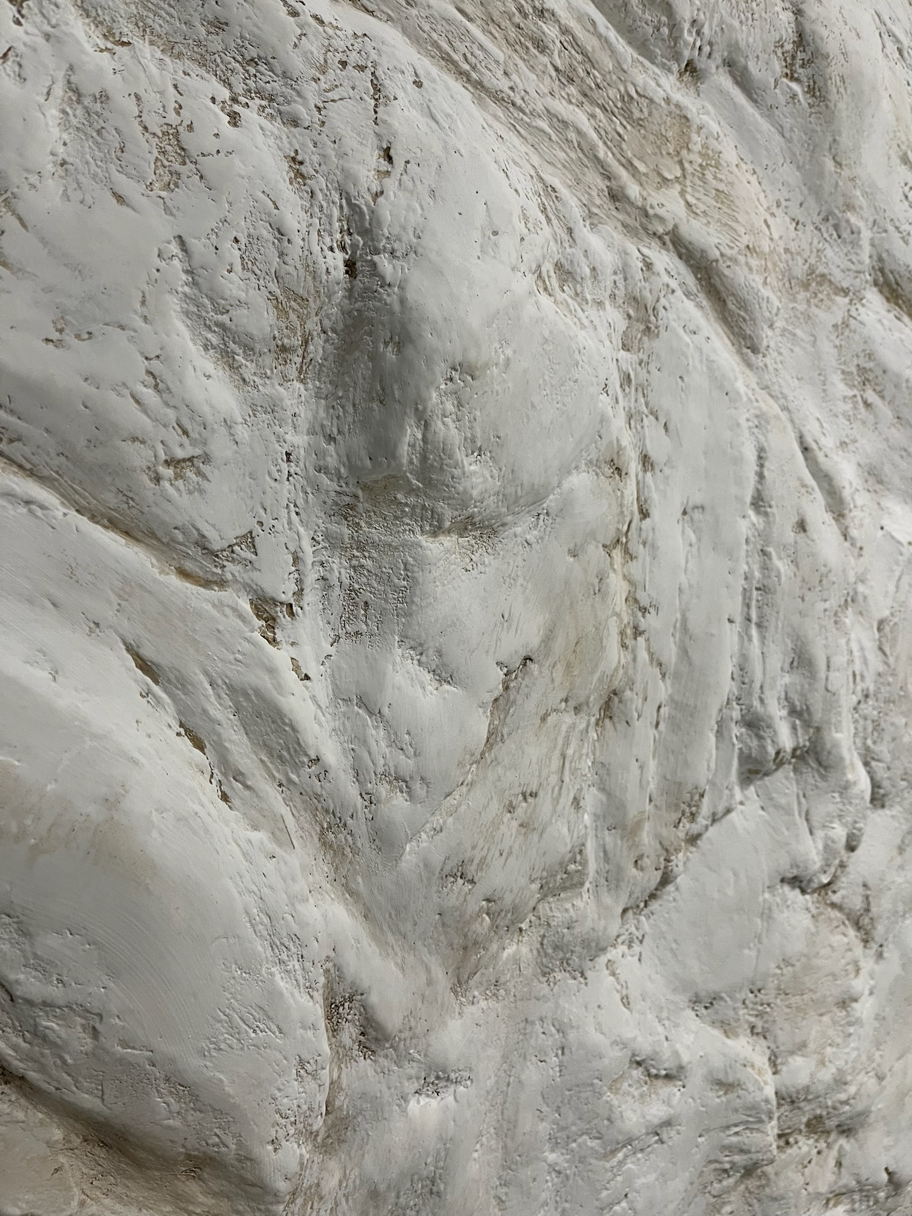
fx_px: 913
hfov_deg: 53.1
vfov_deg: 67.3
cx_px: 456
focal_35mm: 26
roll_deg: +13.3
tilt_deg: -14.5
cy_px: 608
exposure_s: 1/50
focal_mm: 5.1
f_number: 1.6
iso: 100
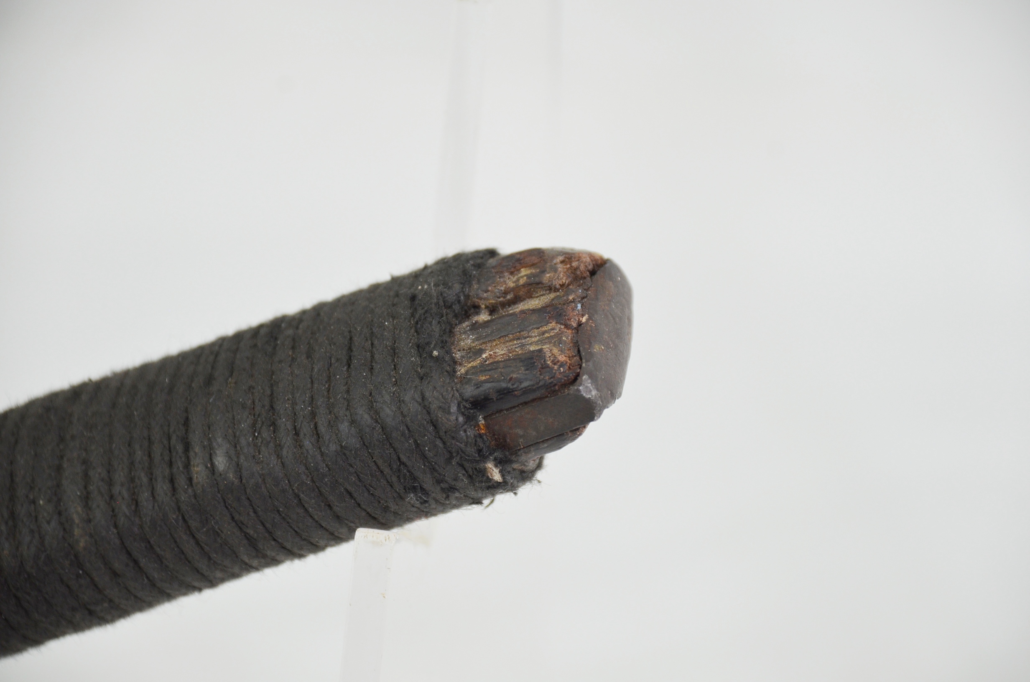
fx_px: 5782
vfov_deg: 6.8
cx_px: 515
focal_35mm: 202
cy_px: 341
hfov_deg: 10.2
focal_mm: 135
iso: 560
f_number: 5.6
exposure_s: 1/250
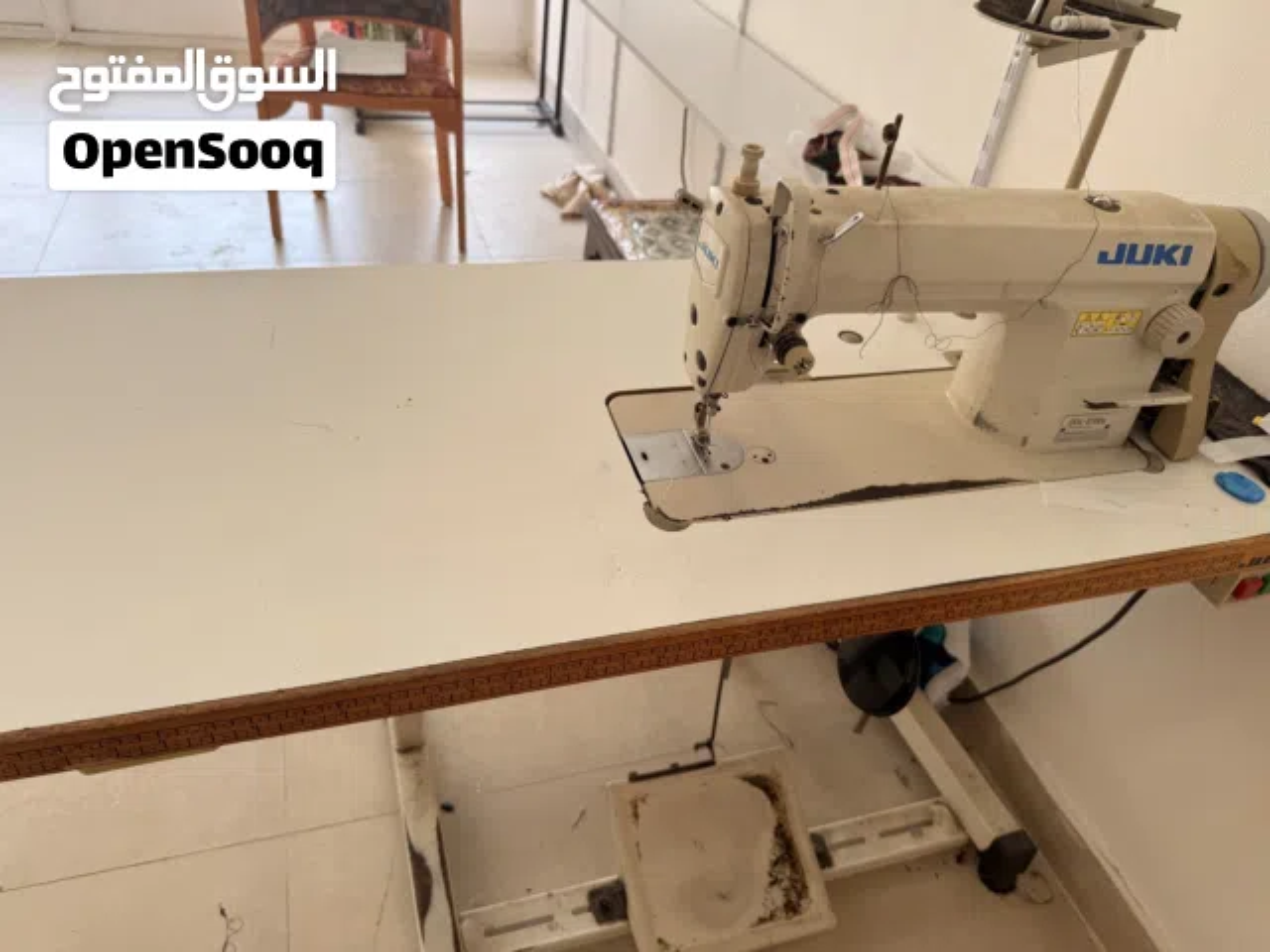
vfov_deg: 56.8
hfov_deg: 71.6
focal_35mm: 24
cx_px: 635
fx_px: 881
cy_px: 476
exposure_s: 1/144
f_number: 1.78
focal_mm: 6.76
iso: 50
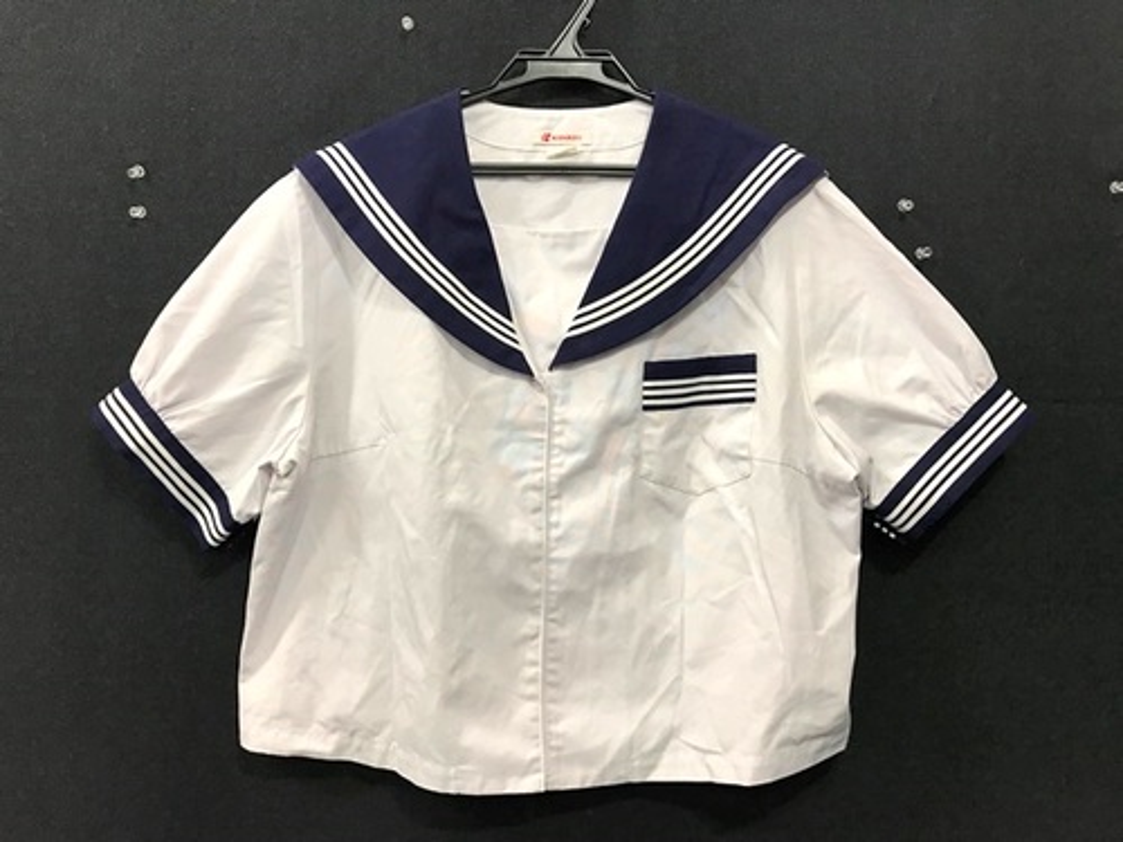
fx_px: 908
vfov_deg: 49.7
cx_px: 562
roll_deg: +0.4
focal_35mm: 28
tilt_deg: +0.8
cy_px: 421
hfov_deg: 63.4
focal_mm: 3.99
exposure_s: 1/33
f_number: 1.8
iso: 25
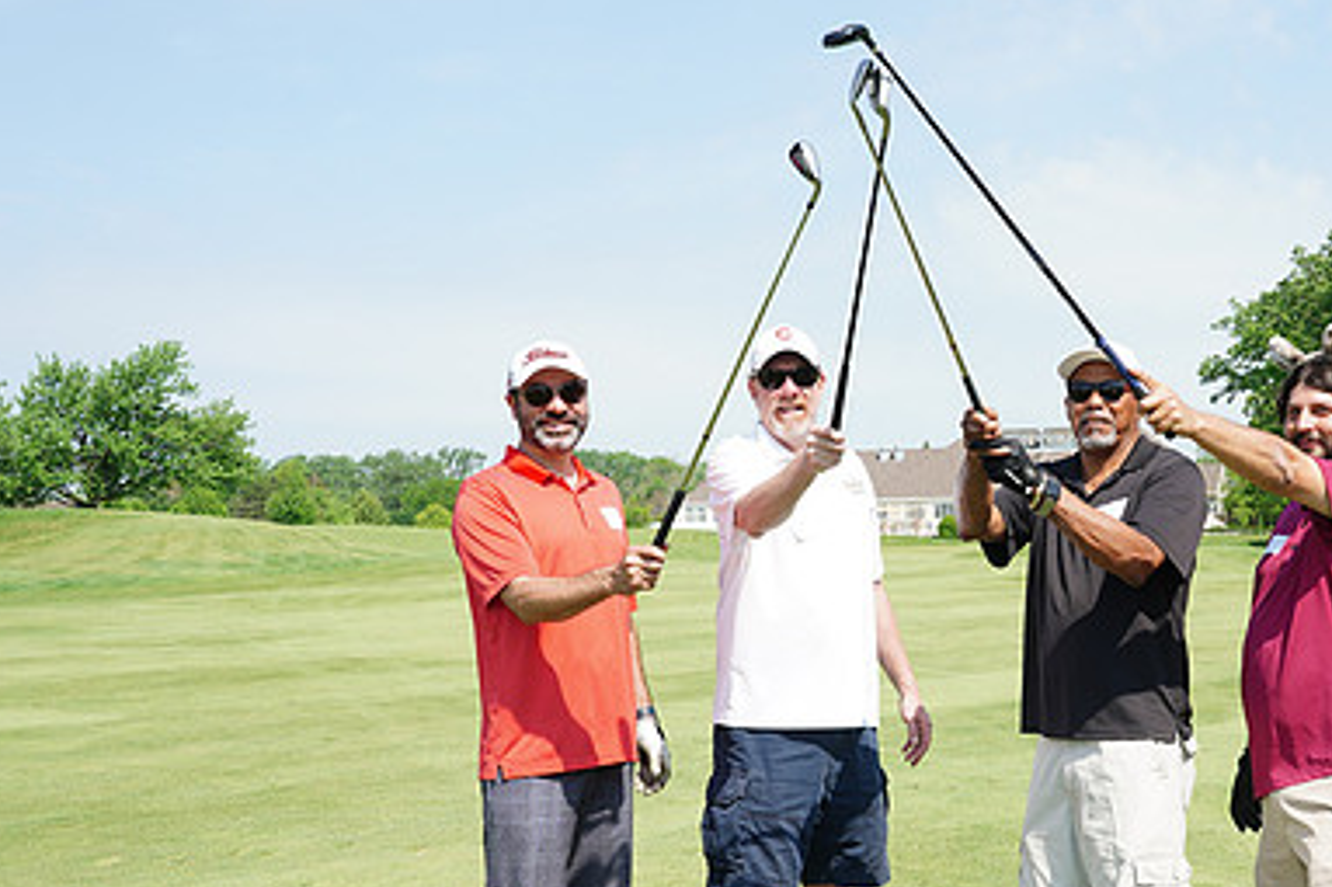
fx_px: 1960
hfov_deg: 36.9
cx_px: 953
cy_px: 635
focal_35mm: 53
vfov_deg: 25.3
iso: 125
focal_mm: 35
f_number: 8
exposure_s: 1/200
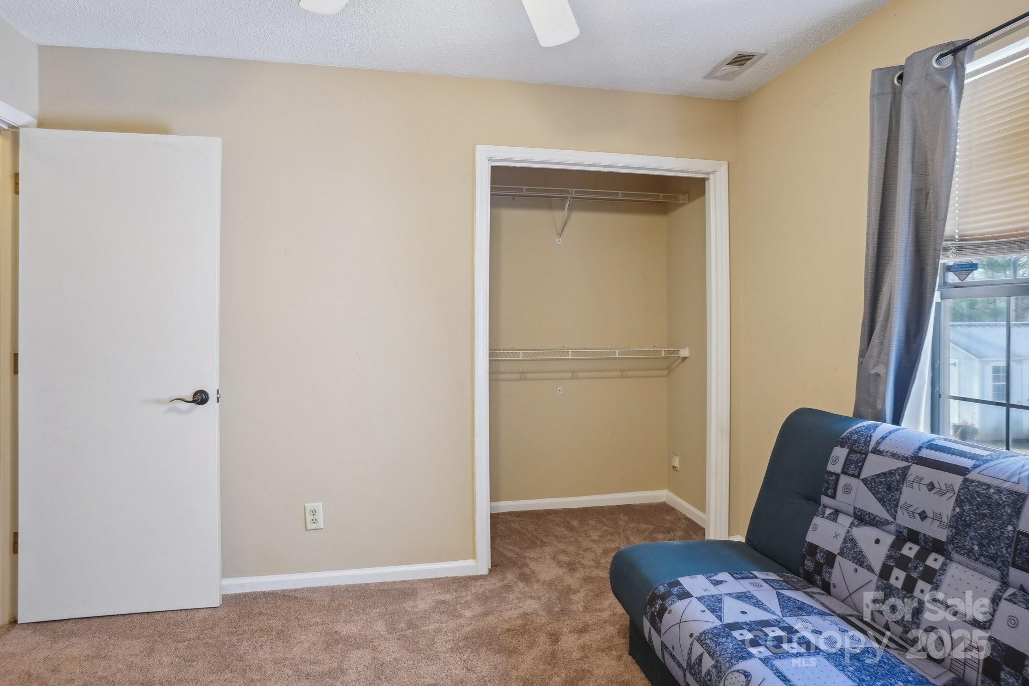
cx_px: 514
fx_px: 514
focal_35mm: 18
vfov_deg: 67.4
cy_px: 343
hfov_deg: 90.0
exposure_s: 1/8
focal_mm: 18
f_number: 8
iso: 400
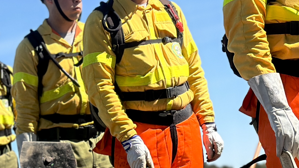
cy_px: 80
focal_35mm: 146
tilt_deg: +6.0
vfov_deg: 8.3
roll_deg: +6.9
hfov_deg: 14.7
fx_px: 1157
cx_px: 100
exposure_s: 1/4785
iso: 100
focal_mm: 6.86
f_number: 1.78
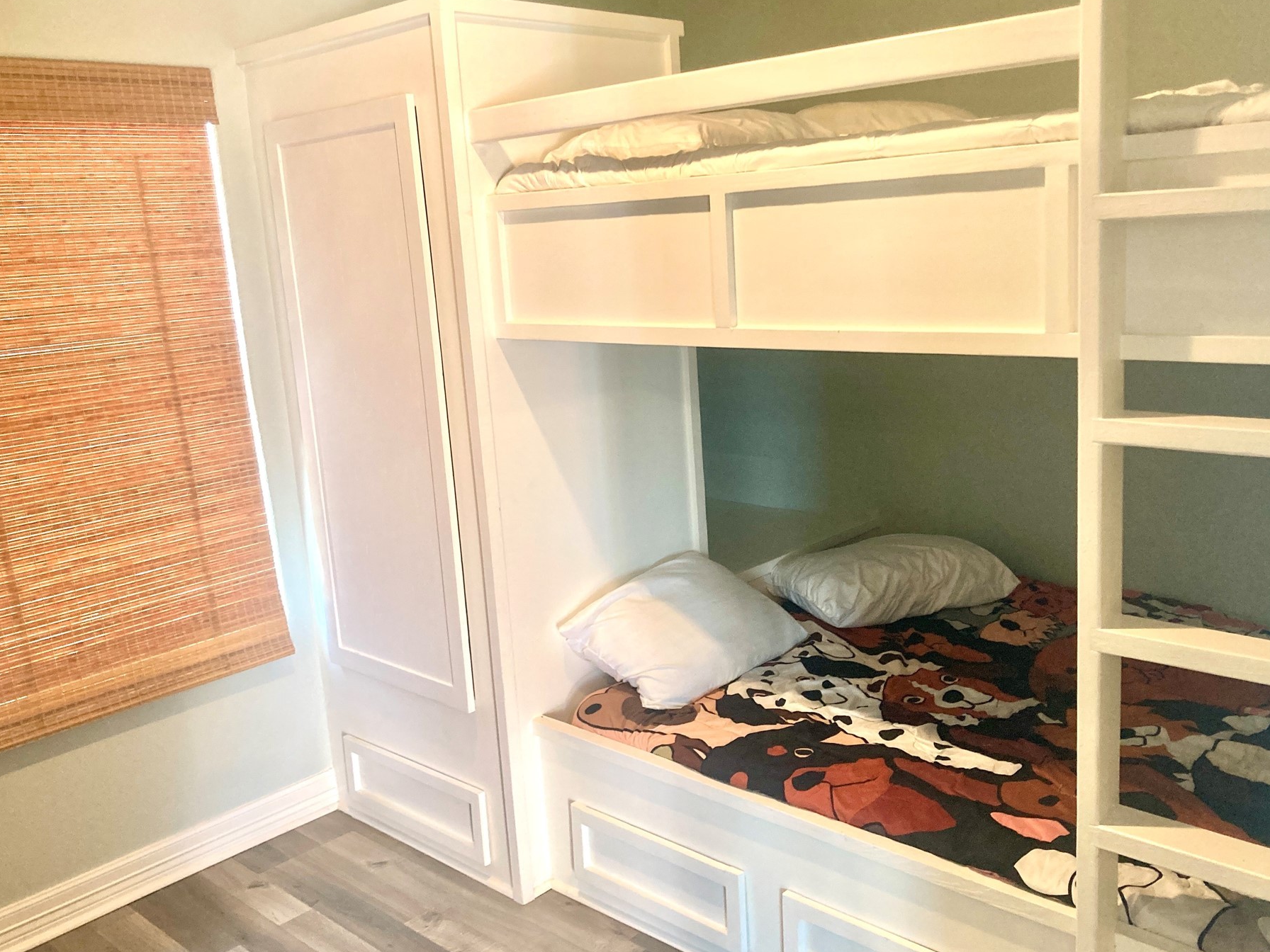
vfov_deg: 44.1
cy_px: 443
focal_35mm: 32
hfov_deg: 56.7
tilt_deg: -9.3
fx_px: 1174
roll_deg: +3.4
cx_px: 699
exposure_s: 1/60
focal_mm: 3.99
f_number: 1.8
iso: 125
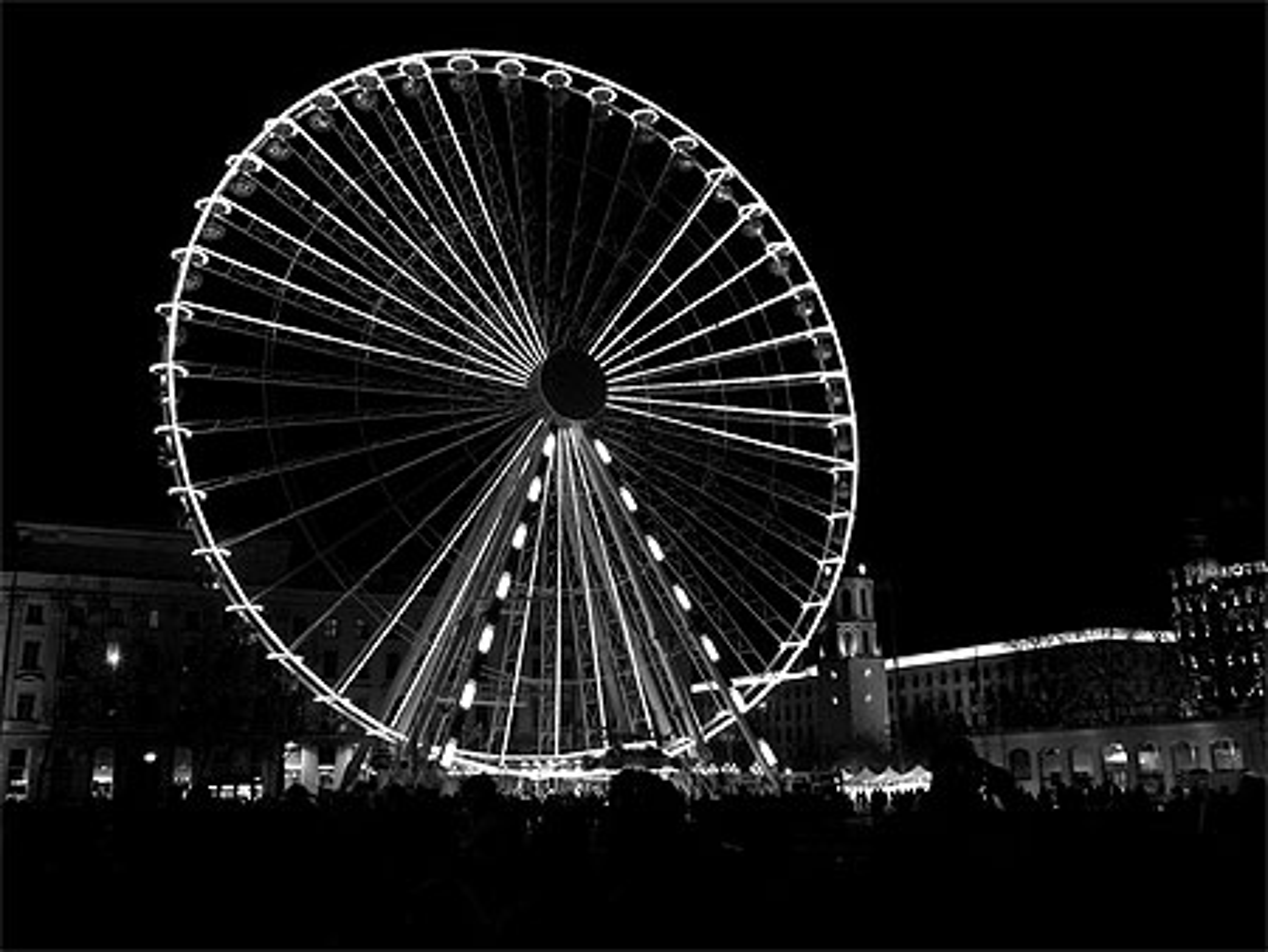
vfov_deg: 43.0
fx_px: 1209
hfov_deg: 55.3
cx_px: 634
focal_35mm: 33
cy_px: 476
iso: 400
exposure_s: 1/22.4
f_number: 3.2
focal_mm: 5.8
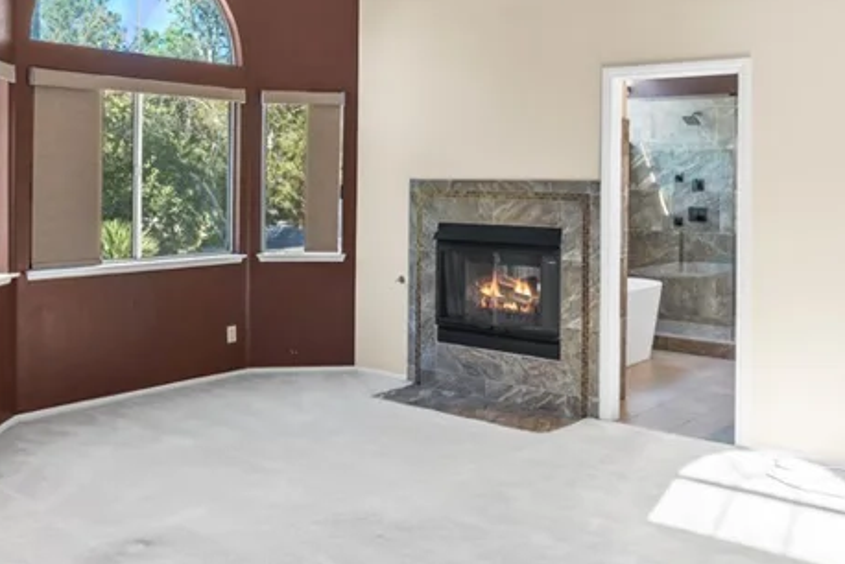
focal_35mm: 38
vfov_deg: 34.8
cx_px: 483
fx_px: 892
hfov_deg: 50.5
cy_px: 185
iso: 400
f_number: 8
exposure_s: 1/5
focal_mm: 17
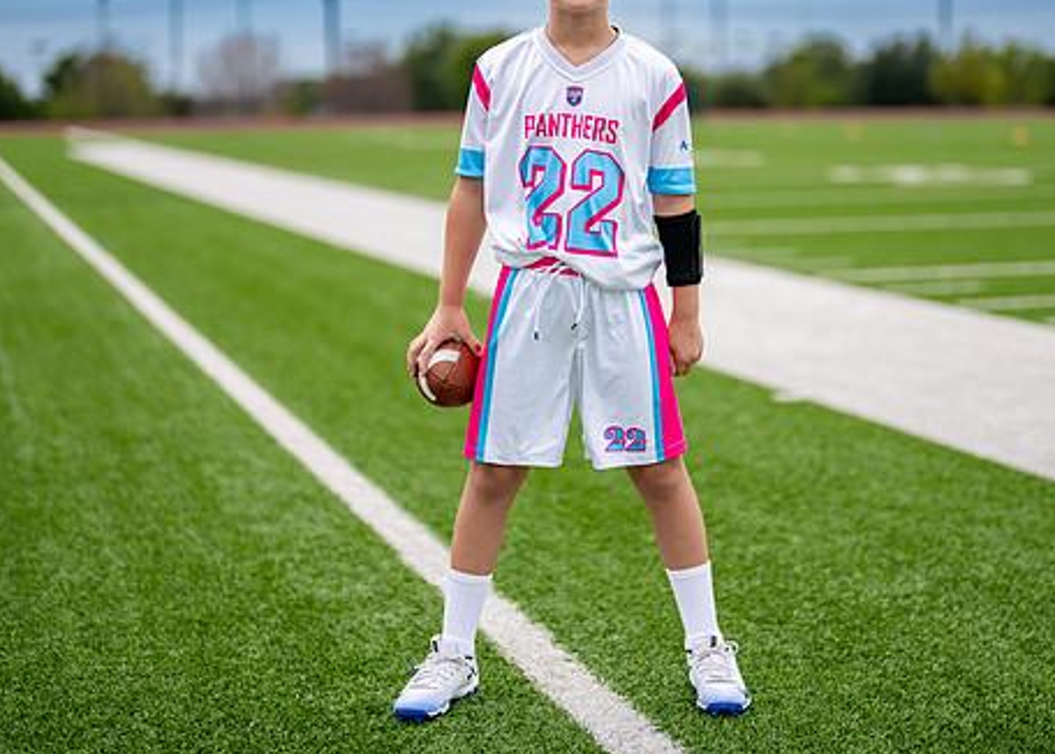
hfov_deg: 26.4
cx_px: 605
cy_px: 292
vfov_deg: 19.0
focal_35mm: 75
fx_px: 2248
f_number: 1.2
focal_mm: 50
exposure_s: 1/12800
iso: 100
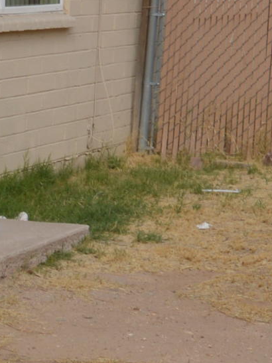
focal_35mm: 158
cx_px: -149
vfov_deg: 12.5
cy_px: 171
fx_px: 1656
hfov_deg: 9.1
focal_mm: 20
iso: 100
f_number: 10
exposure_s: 1/200
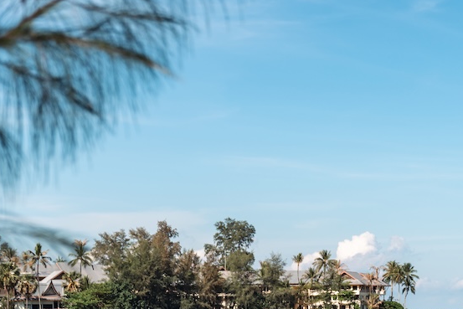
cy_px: 315
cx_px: 384
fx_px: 1312
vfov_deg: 13.2
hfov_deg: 19.8
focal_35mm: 102
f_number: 2.8
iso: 100
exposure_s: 1/2000
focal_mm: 47
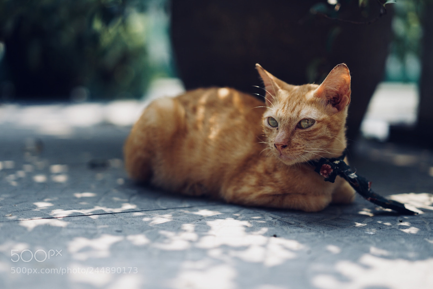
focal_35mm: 56
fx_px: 674
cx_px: 214
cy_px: 145
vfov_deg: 24.2
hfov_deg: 35.6
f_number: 2
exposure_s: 1/800
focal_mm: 55
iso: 100
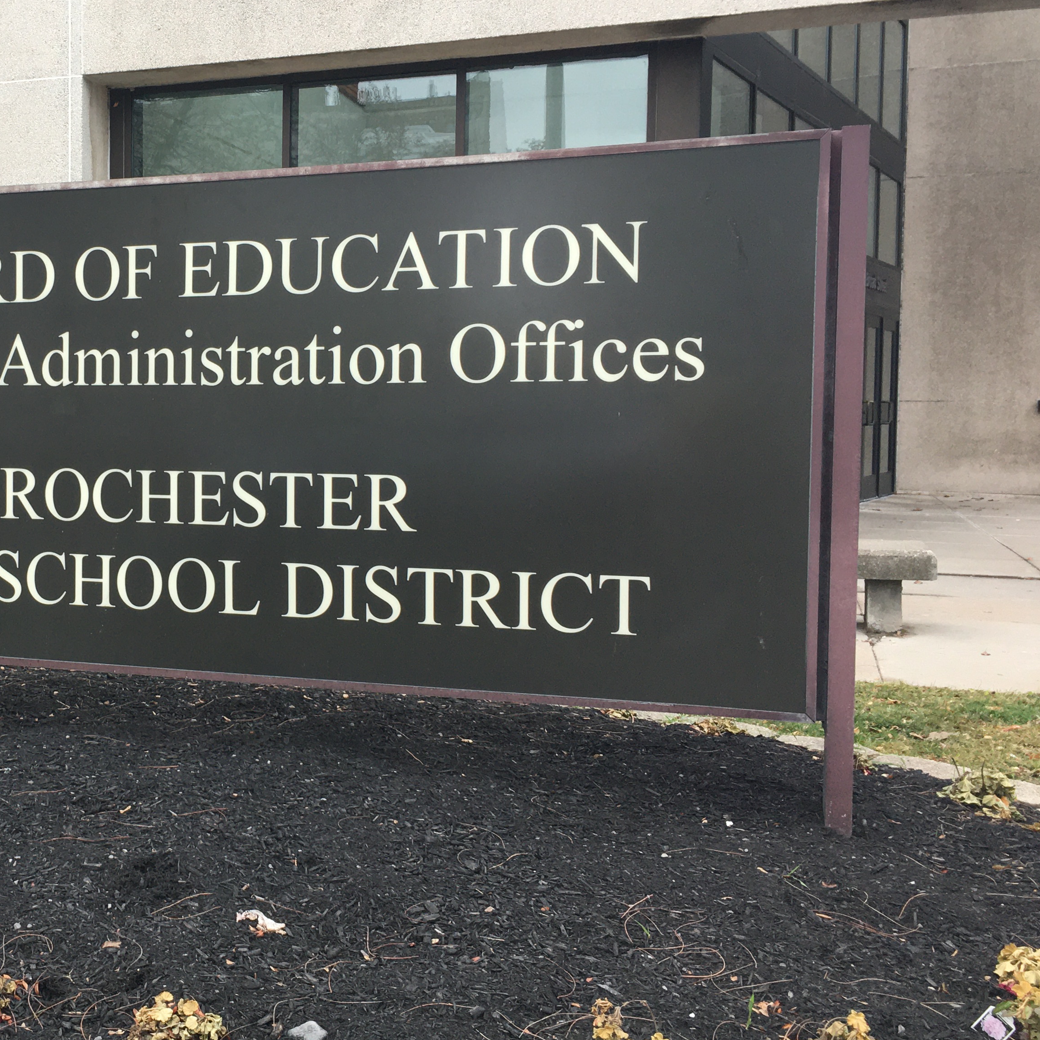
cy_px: 487
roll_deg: +0.1
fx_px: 1530
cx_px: 143
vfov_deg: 37.5
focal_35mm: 45
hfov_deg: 35.7
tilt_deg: -1.0
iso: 40
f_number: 2.2
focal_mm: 4.15
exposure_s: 1/120
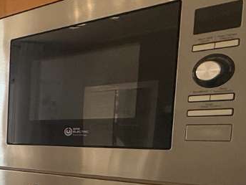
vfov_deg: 23.3
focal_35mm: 61
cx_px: -191
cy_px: 172
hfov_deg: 21.5
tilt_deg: -5.6
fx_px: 433
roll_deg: +1.6
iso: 64
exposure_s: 1/490
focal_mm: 2.22
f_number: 2.2
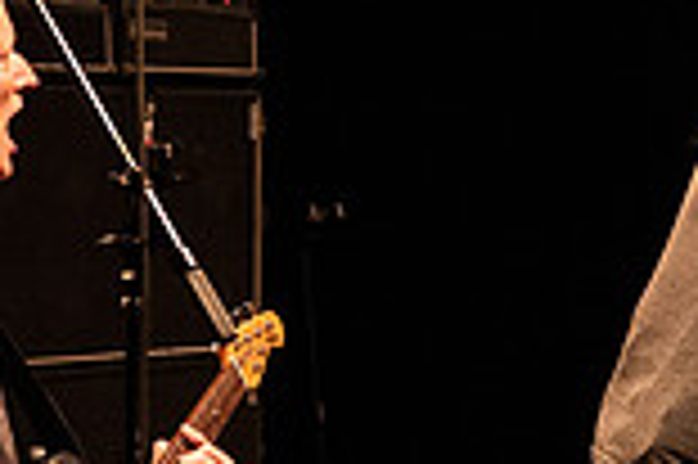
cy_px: 152
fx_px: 3738
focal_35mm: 193
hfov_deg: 10.7
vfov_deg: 7.1
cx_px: 244
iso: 3200
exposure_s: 1/125
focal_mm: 44
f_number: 3.2
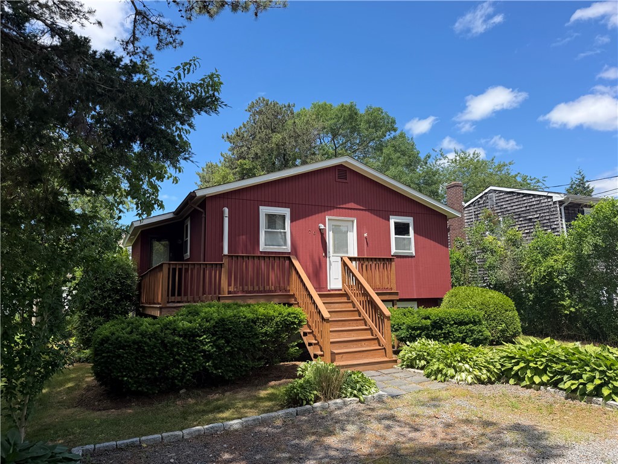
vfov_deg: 56.8
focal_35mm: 24
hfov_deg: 71.6
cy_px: 232
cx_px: 309
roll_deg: +0.8
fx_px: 428
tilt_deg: +6.9
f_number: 1.78
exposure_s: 1/2110
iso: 80
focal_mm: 6.76
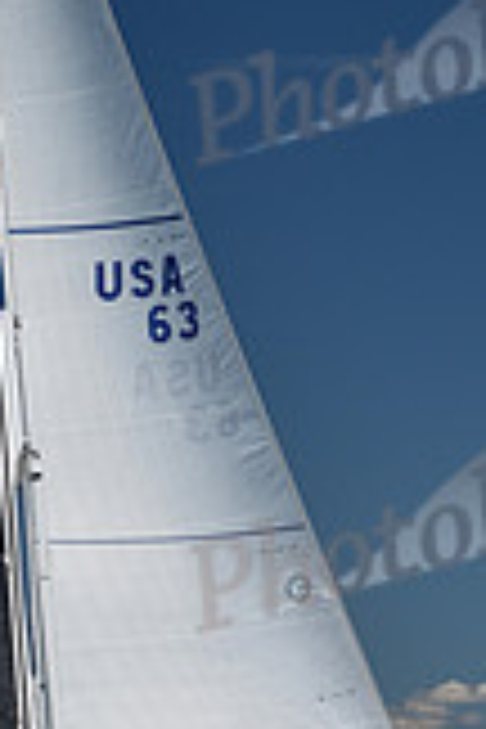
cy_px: 346
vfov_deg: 8.2
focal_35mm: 251
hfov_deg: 5.5
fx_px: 5082
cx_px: -43
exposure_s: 1/800
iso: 250
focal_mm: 70
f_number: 6.3
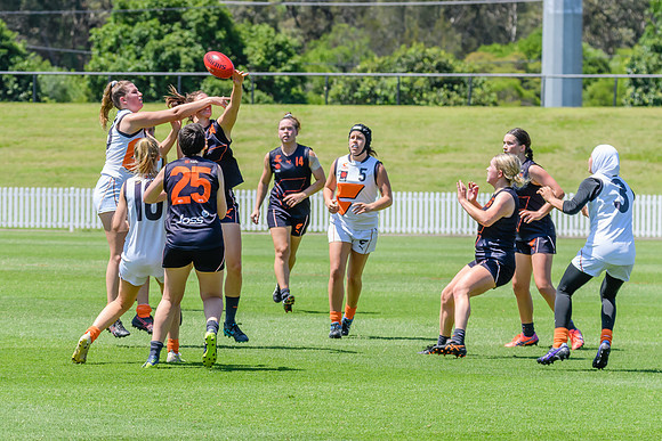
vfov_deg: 4.2
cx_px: 262
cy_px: 144
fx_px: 5970
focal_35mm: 325
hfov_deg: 6.3
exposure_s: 1/1600
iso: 800
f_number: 8
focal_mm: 190
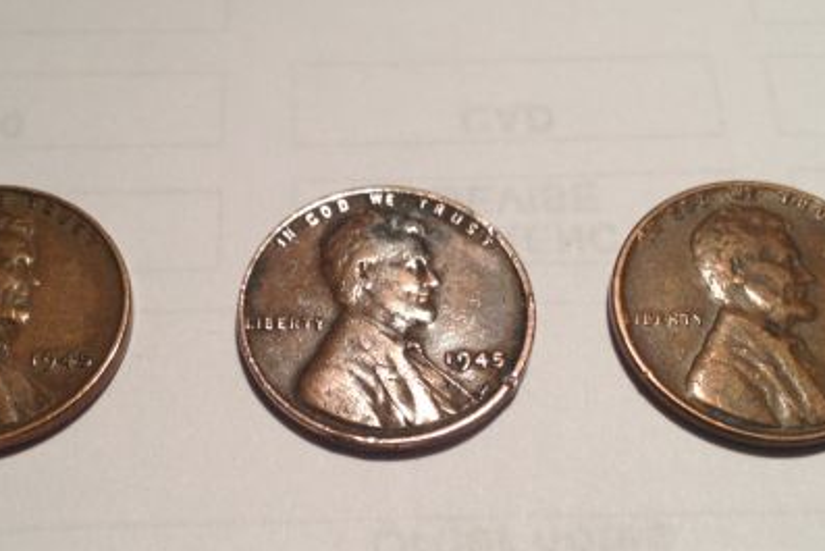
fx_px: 1261
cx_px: 391
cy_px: 326
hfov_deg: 36.2
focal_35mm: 55
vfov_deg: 24.6
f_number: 2.4
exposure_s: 1/20
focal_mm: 4.28
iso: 80
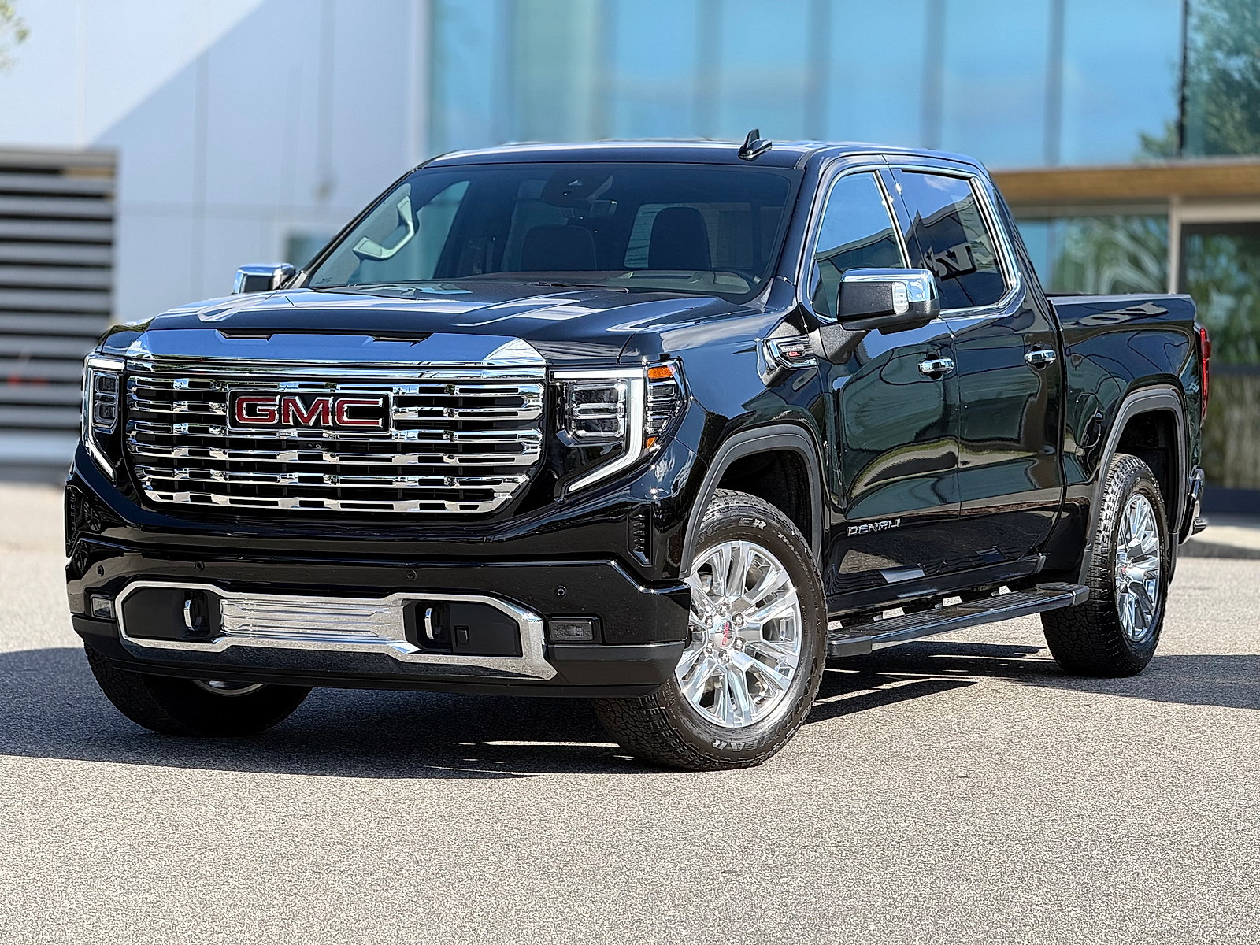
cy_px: 472
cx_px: 630
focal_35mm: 120
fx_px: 4368
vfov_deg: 12.3
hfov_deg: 16.4
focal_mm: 15.66
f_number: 2.8
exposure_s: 1/375
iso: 64
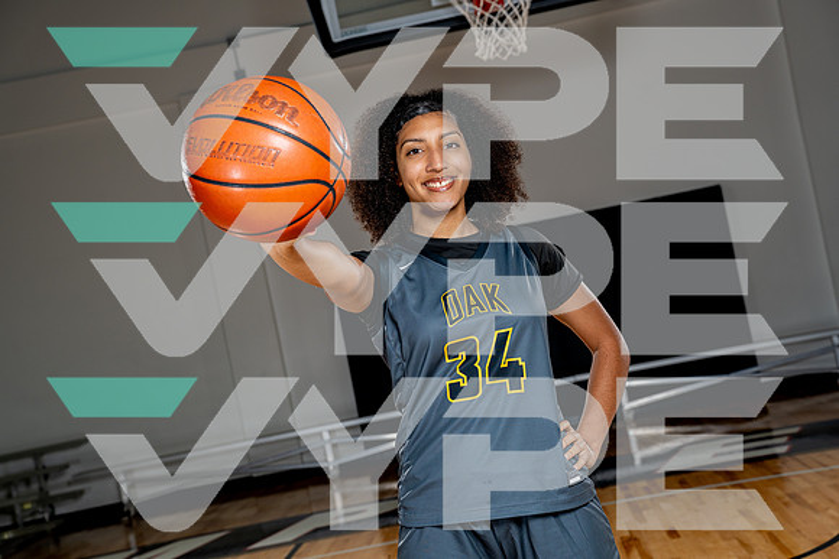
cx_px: 420
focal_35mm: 56
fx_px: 1305
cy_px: 280
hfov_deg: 35.6
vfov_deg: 24.2
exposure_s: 1/250
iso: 200
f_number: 5.6
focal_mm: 56
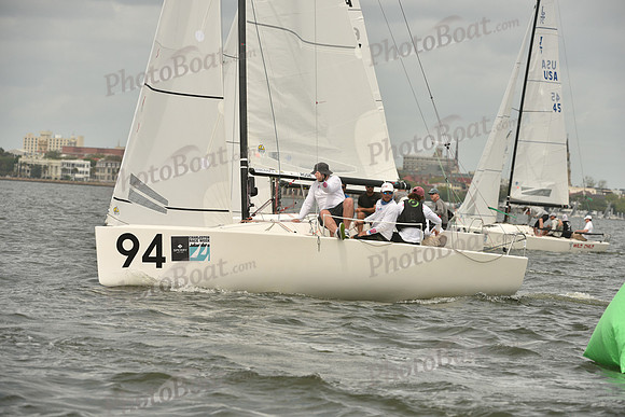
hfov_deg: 8.6
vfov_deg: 5.7
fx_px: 4167
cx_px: 312
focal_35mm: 240
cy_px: 208
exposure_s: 1/1250
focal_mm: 240
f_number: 8
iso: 320
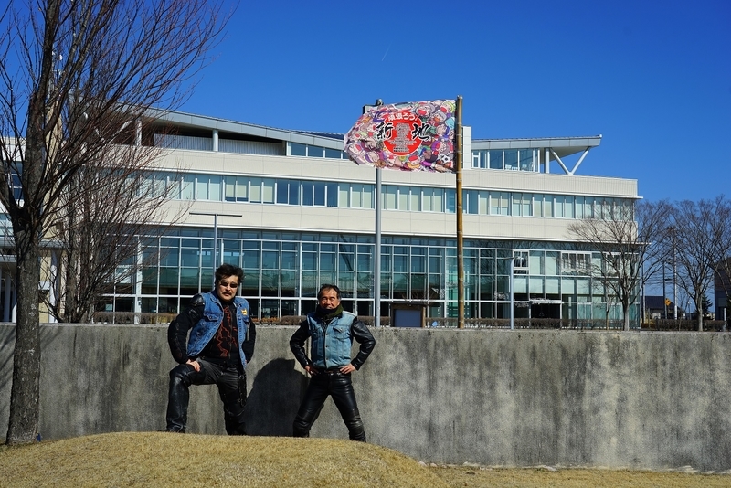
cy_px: 244
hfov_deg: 47.4
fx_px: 833
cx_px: 366
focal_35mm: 41
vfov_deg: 32.7
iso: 100
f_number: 8
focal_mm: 41
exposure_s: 1/500
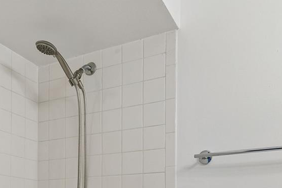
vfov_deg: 27.7
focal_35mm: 43
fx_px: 337
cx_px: 77
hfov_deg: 44.2
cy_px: 220
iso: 100
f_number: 7.1
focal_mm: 10
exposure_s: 1/13
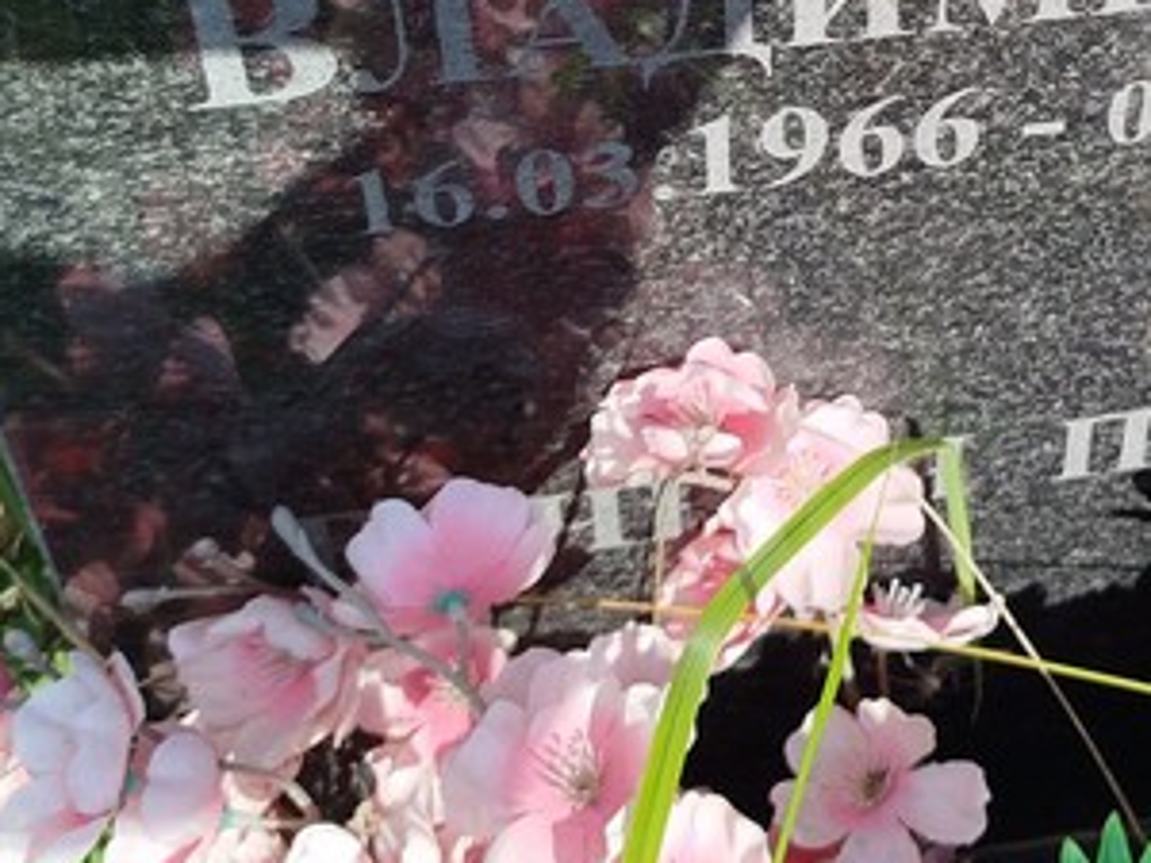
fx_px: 2128
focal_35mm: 64
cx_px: 1009
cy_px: -69
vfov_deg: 21.8
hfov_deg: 29.2
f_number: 1.7
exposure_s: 1/746
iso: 50
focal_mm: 5.31
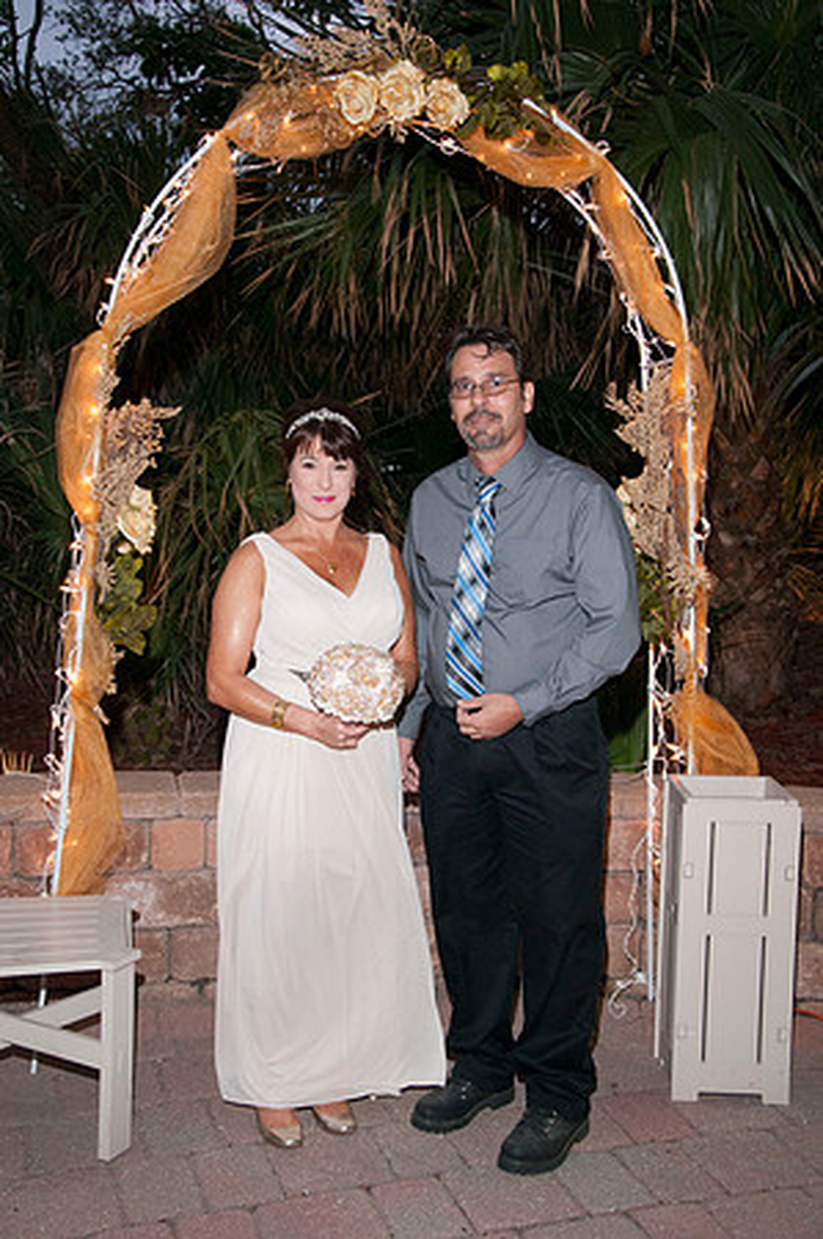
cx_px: 412
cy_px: 620
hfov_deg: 31.8
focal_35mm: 42
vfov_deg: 46.4
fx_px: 1443
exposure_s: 1/30
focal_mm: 28
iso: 400
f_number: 5.6
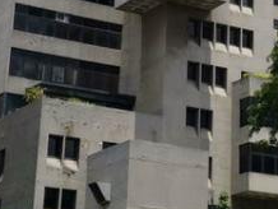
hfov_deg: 14.7
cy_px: -29
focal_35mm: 132
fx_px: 1061
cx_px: 269
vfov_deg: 11.1
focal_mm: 4.75
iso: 50
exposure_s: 1/2123
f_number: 1.8
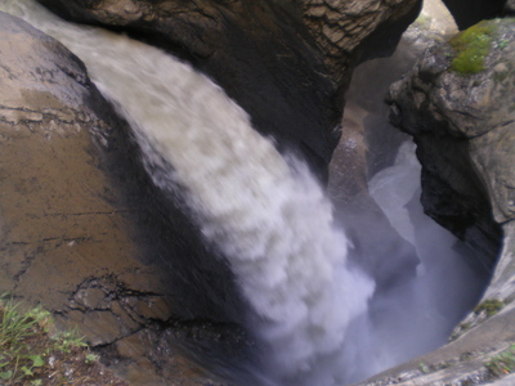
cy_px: 193
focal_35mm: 38
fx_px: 565
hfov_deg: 49.0
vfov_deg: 37.7
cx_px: 258
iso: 200
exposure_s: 1/30
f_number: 3.1
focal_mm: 6.3
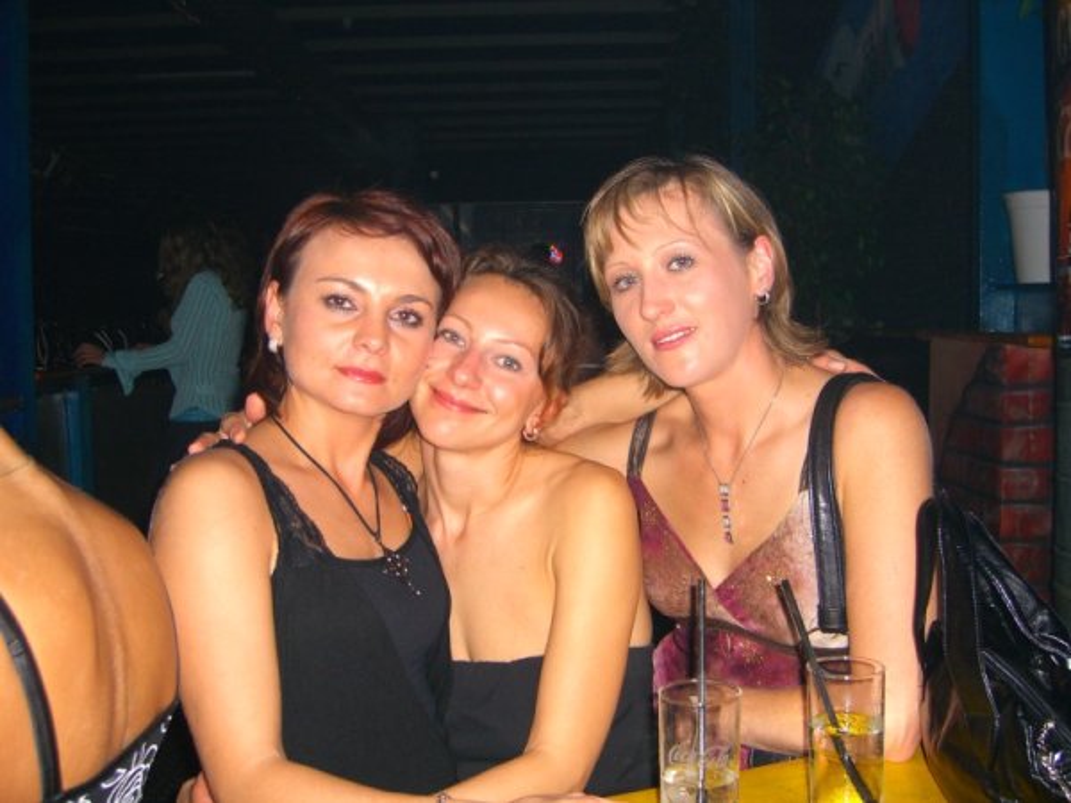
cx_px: 536
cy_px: 402
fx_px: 1176
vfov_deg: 37.7
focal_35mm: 38
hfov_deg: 49.0
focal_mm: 7.9
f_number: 2.8
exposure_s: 1/60
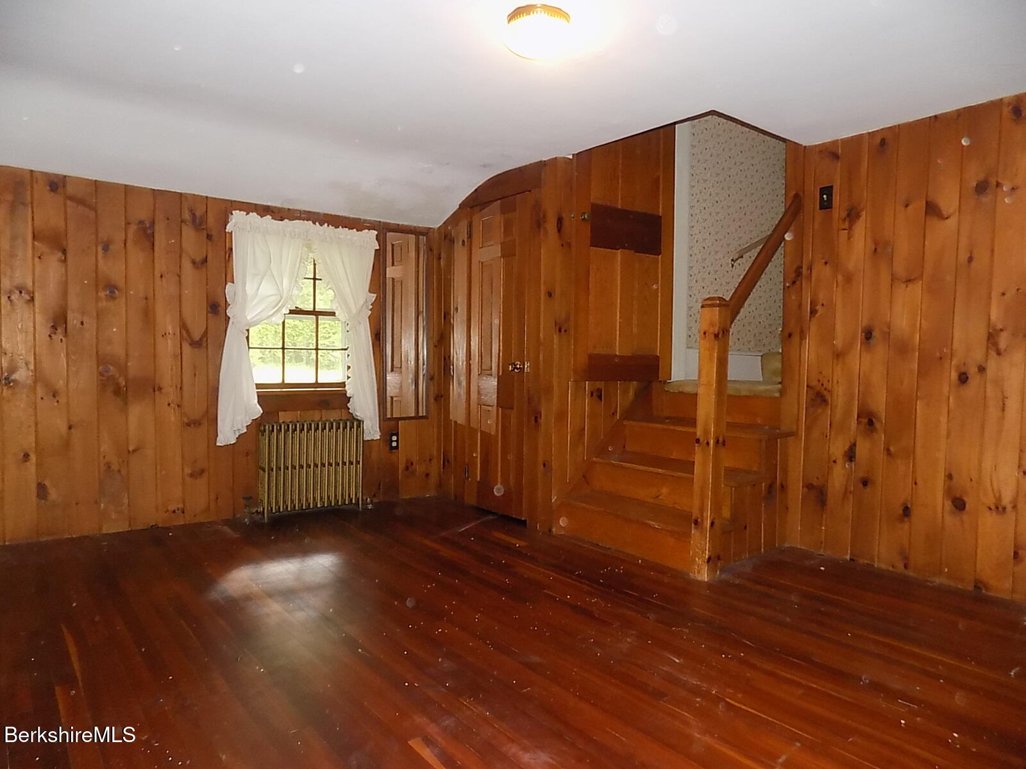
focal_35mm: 23
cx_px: 513
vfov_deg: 58.9
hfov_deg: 73.9
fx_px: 682
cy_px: 384
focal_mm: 4
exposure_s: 1/30
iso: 360
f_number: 3.1
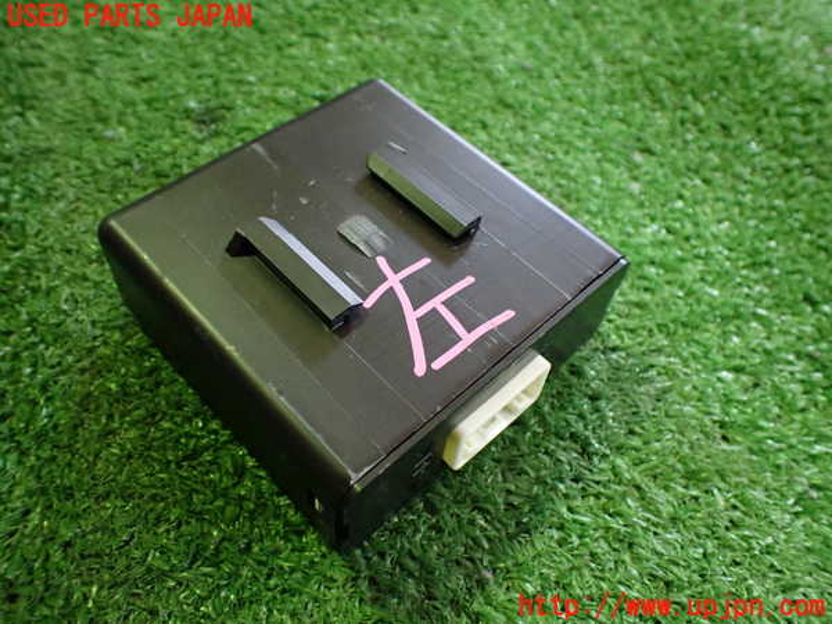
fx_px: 721
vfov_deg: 46.8
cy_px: 312
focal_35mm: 30
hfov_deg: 60.0
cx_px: 416
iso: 800
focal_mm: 5.4
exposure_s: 1/100
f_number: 2.3
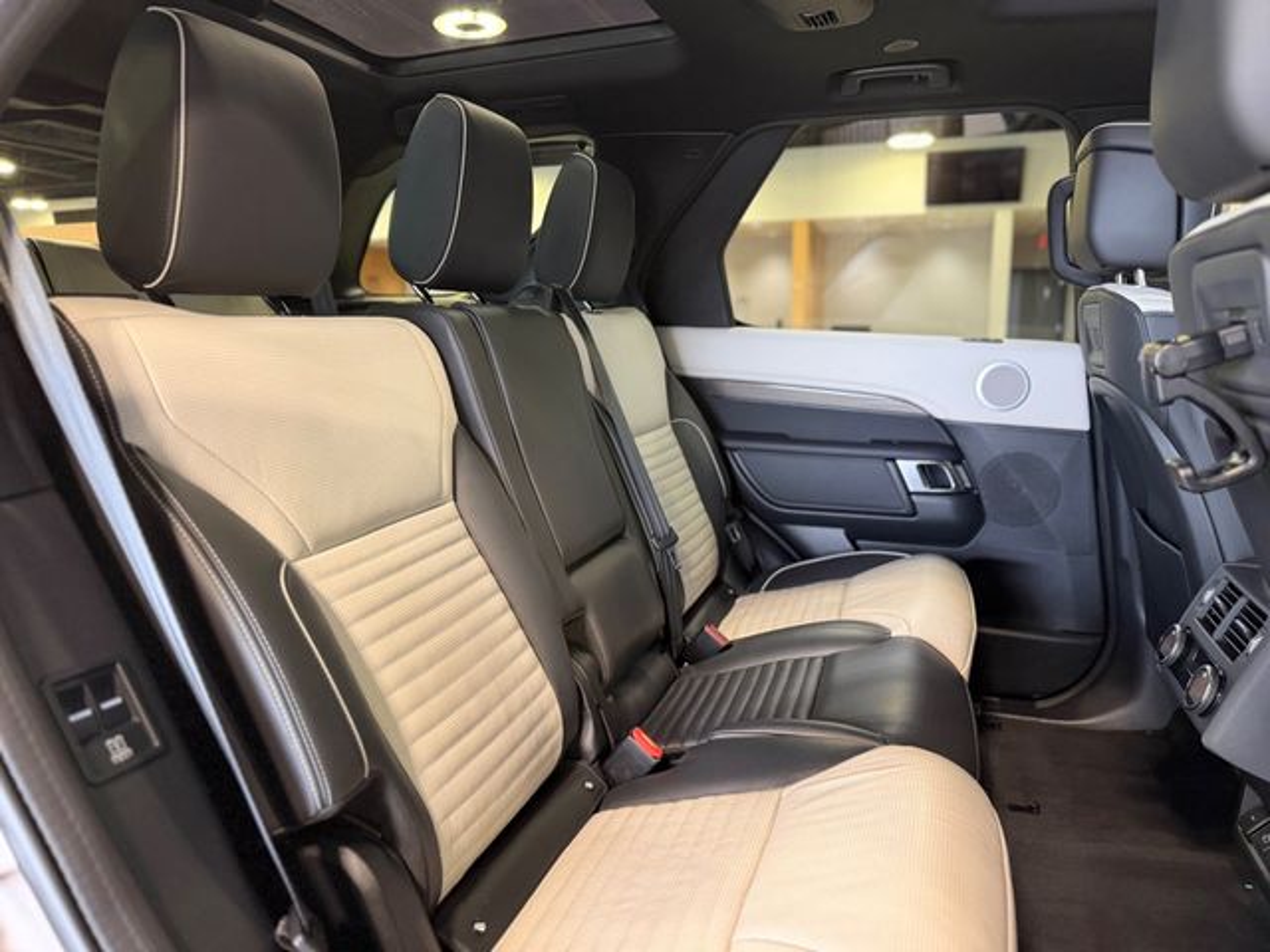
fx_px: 881
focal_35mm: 24
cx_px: 635
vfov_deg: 56.8
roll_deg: +0.8
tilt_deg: -9.7
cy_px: 476
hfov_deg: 71.6
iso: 500
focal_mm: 6.76
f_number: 1.78
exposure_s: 1/60
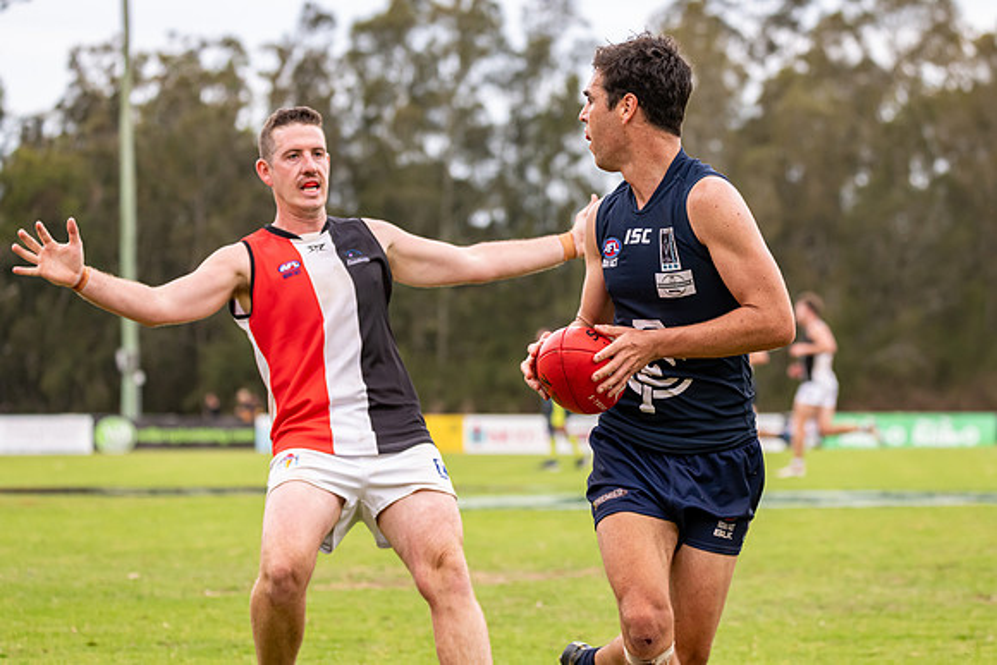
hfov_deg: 11.7
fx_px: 4848
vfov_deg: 7.9
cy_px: 301
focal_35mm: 175
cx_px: 545
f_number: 6.3
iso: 1250
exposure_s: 1/1000
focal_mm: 160
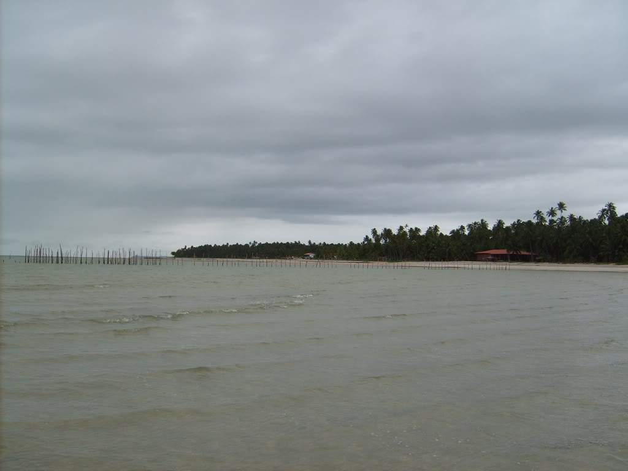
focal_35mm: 35
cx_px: 314
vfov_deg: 40.7
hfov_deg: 52.6
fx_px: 635
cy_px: 236
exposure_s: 1/250
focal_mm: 5.8
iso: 50
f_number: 2.8
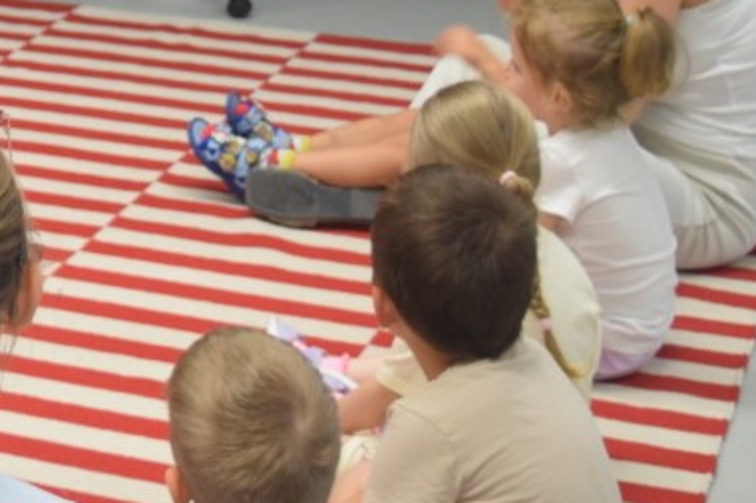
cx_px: -86
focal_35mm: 125
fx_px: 2631
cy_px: -116
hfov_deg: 15.9
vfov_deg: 10.7
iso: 1100
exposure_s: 1/60
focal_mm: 31
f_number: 4.2
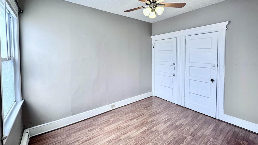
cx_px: 124
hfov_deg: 99.3
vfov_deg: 66.5
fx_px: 109
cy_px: 58
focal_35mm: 16
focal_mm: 2.22
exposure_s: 1/120
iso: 50
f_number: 2.2
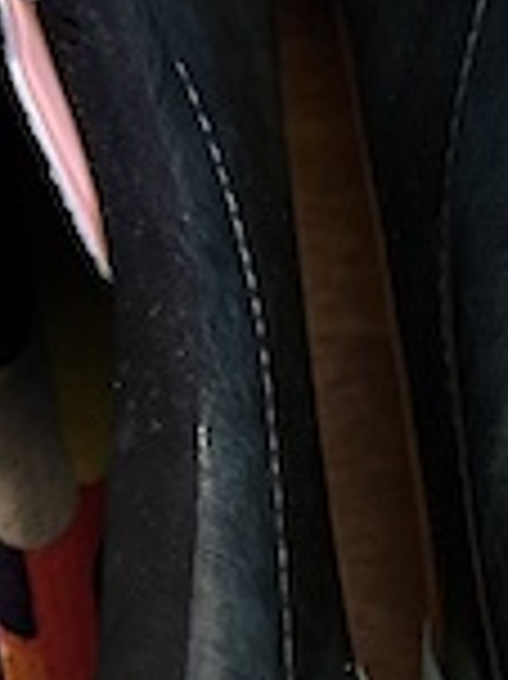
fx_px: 2704
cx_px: 324
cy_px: 311
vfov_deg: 14.3
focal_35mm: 138
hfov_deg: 10.7
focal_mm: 5.7
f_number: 1.5
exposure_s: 1/40
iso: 400
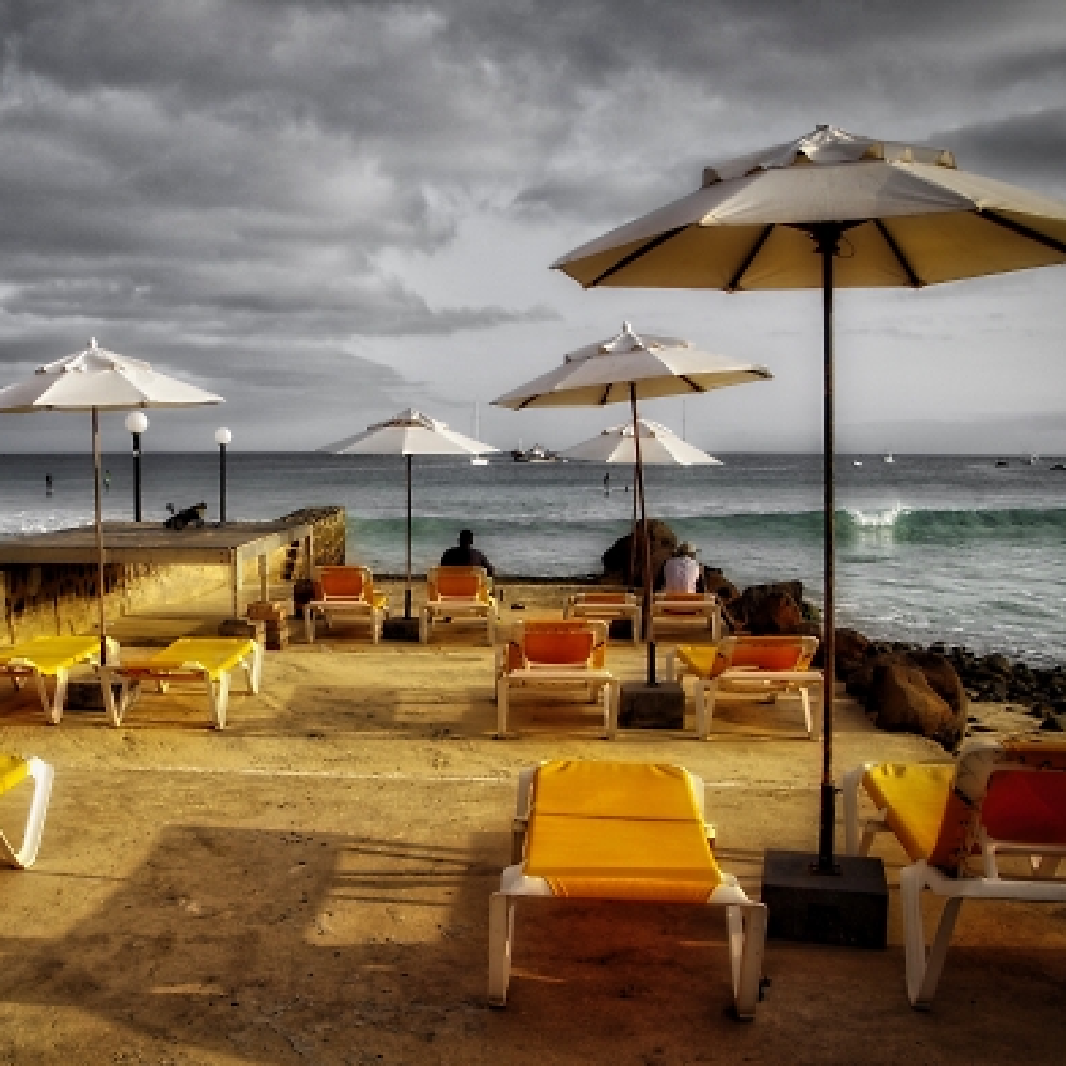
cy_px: 529
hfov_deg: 46.4
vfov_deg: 47.2
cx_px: 345
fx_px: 1219
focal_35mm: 35
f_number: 11
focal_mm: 18
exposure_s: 1/100
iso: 100
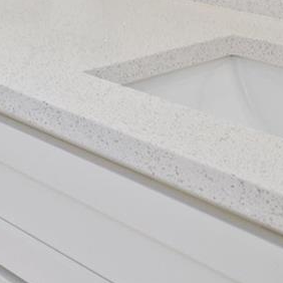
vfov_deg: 18.7
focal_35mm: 82
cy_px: -143
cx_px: -90
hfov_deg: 19.4
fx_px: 758
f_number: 8
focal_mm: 17
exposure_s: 1/2.5
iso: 320
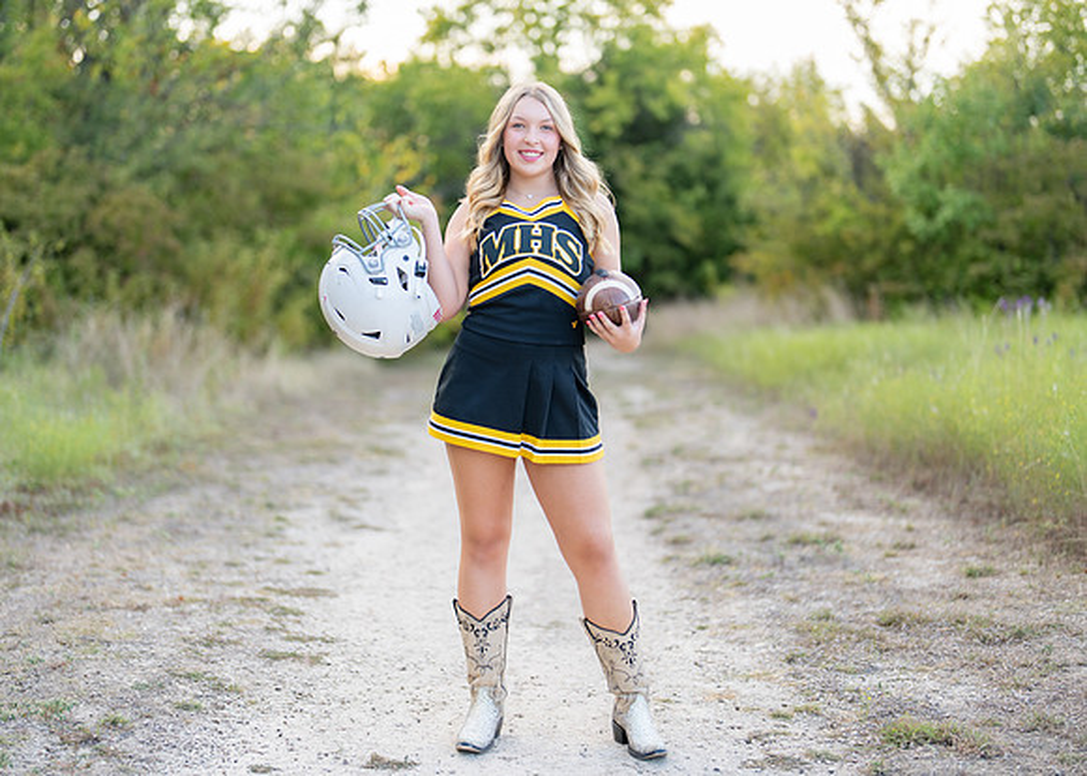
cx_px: 501
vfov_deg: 24.9
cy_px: 373
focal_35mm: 57
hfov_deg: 34.4
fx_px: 1755
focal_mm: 50
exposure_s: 1/400
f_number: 1.2
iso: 125
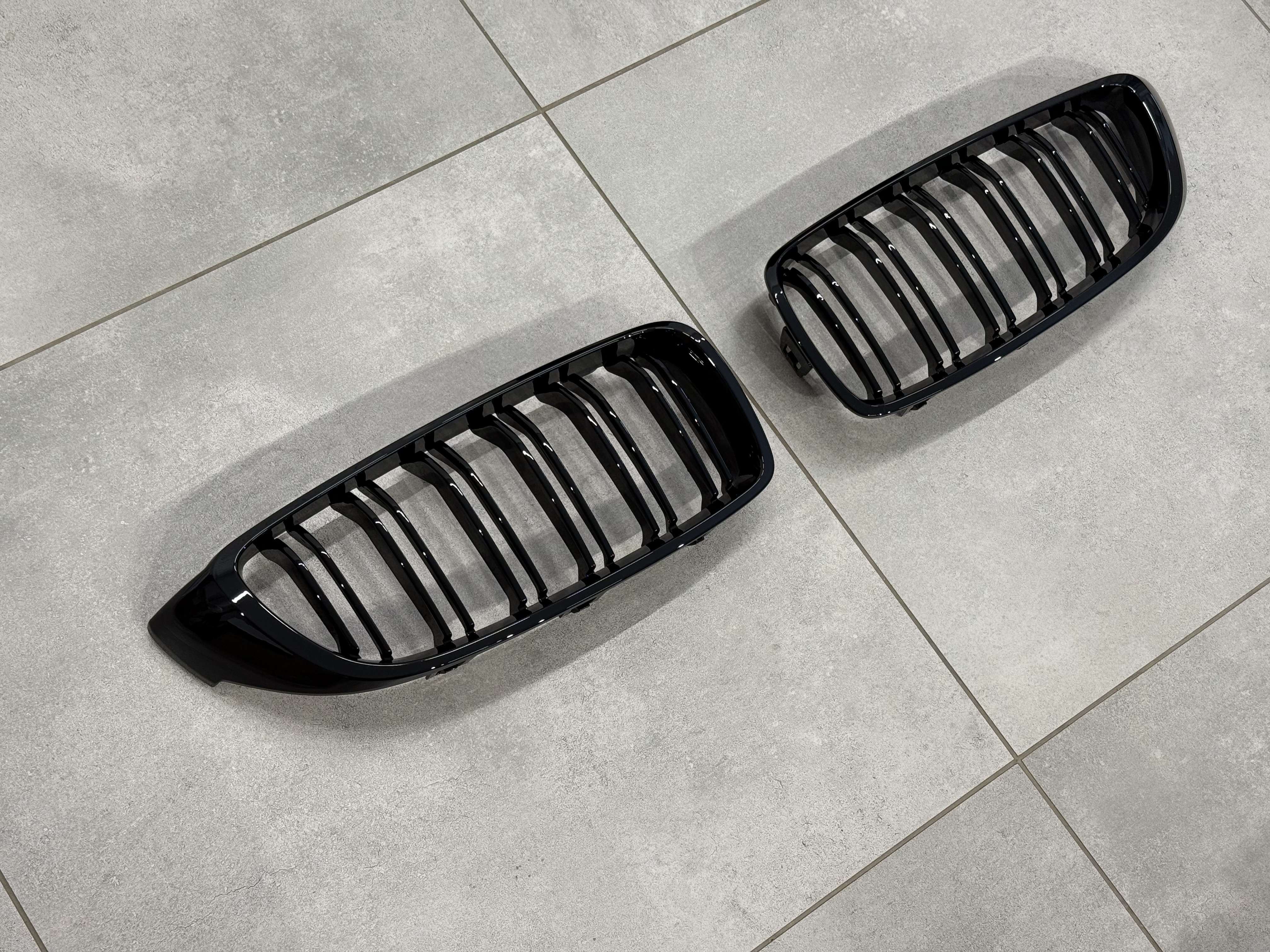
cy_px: 476
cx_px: 635
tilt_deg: -65.1
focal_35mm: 48
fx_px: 1761
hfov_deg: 39.7
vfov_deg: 30.3
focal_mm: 6.76
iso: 50
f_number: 1.78
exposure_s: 1/100
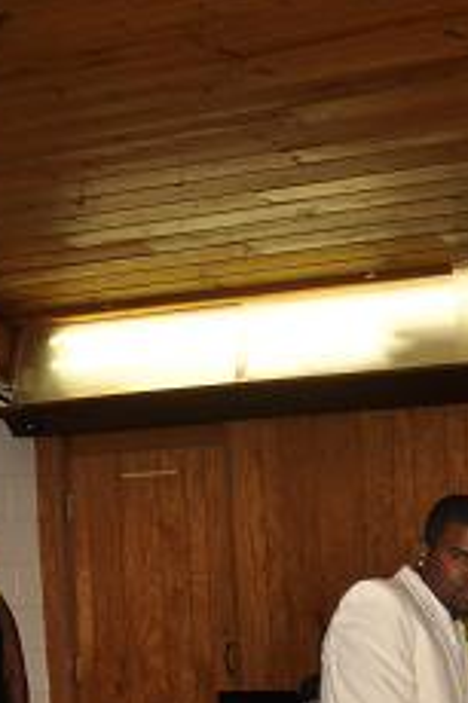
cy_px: 847
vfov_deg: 19.1
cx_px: 511
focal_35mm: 101
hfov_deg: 13.3
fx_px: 1972
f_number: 3.5
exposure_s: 1/200
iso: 320
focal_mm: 24
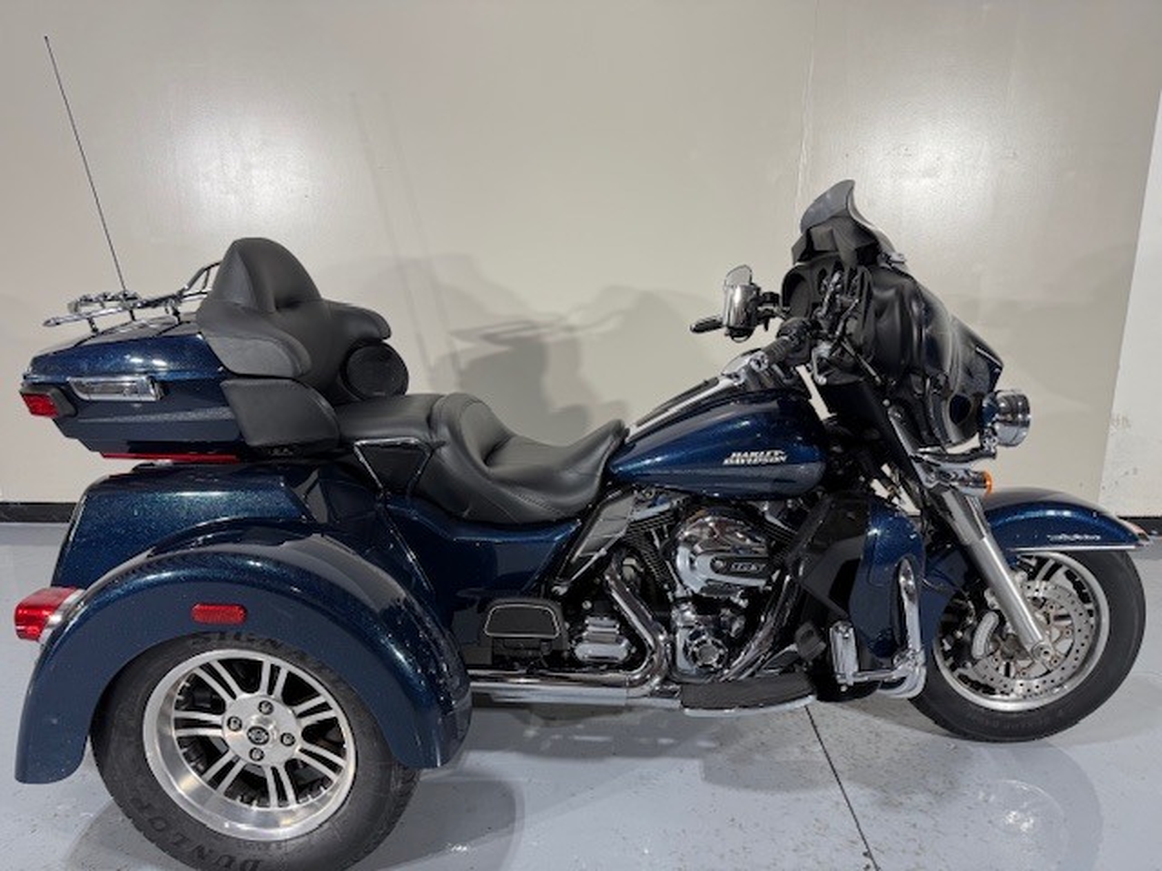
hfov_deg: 71.6
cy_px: 436
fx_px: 806
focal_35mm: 24
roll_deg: -0.6
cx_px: 581
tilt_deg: -14.8
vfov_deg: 56.8
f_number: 1.78
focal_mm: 6.76
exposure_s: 1/60
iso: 125
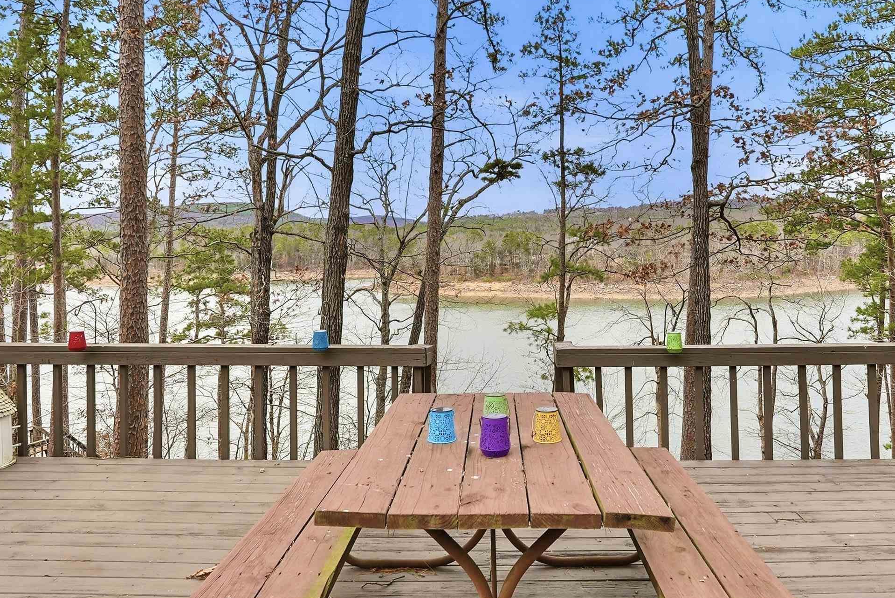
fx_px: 622
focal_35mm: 25
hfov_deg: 71.2
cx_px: 502
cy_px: 236
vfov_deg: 51.0
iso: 250
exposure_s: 1/400
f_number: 9
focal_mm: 16
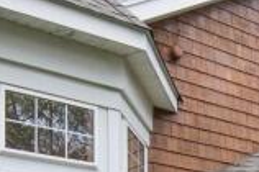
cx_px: 246
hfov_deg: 25.8
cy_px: 231
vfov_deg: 16.9
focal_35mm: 75
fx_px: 541
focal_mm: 11
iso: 640
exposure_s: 1/160
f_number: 14
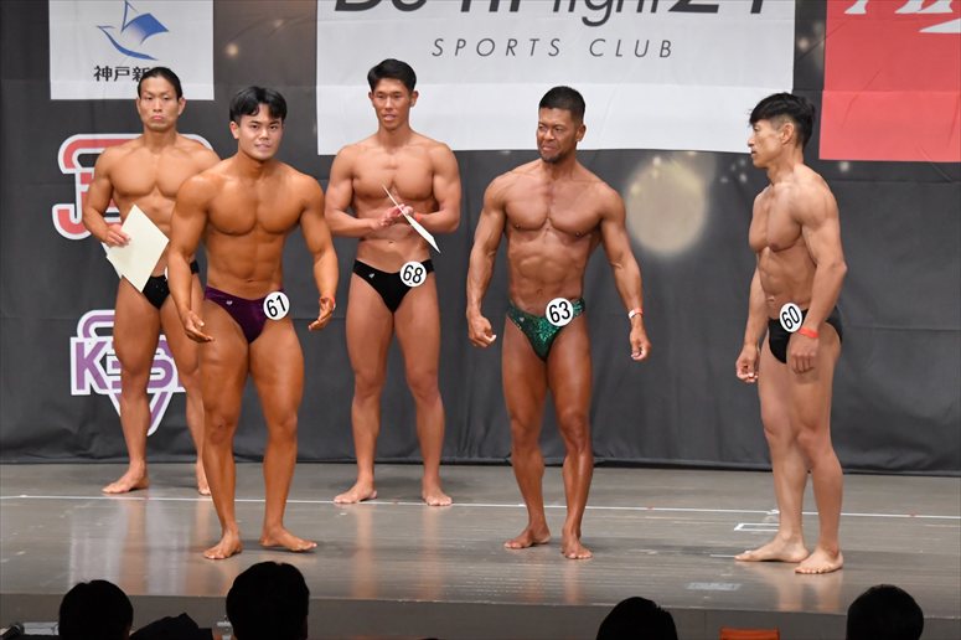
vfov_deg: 7.9
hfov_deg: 11.8
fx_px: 4643
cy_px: 320
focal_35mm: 174
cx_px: 480
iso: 6400
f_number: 5.6
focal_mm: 116
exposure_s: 1/400
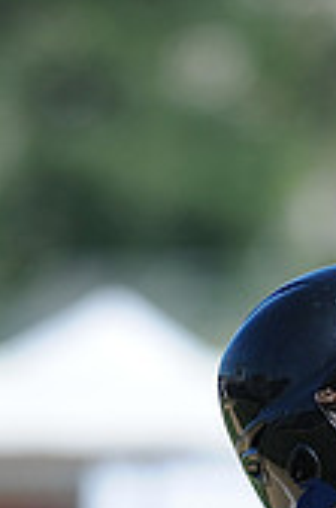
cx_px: 253
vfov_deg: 1.7
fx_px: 17002
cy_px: 674
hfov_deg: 1.1
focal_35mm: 1207
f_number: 4
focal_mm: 300
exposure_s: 1/1600
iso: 200
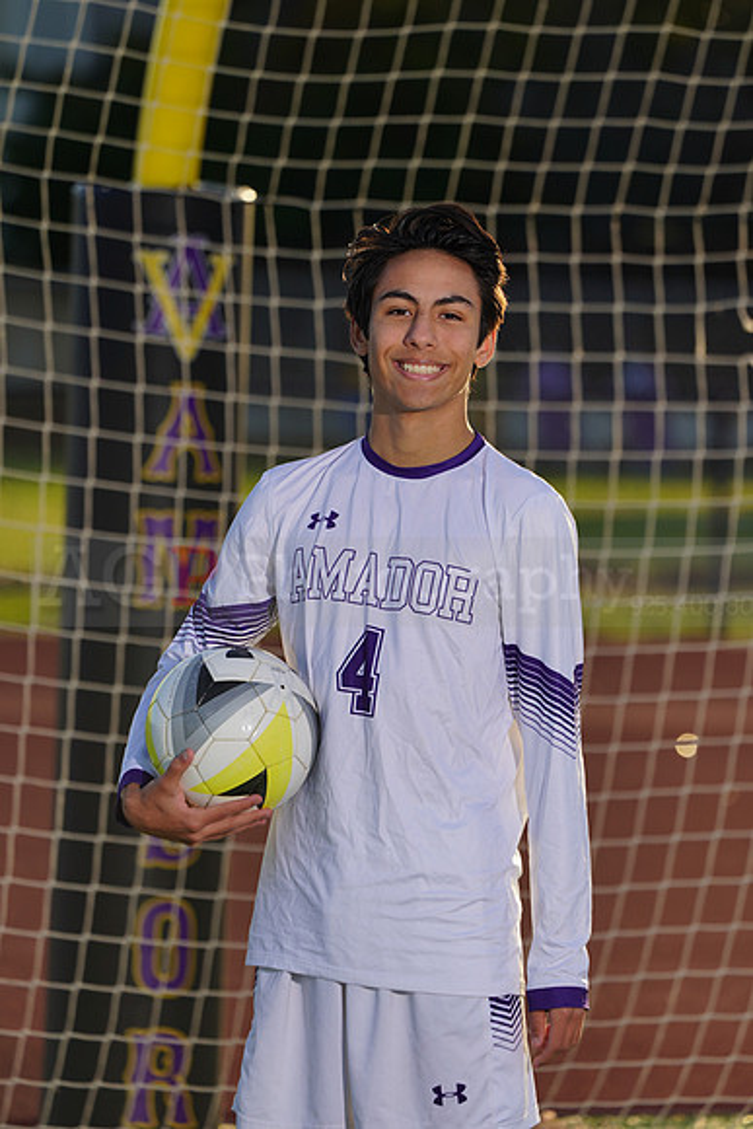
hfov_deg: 3.9
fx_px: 11131
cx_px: 376
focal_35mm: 355
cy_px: 564
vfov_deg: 5.8
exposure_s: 1/200
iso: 100
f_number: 8
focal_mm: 355
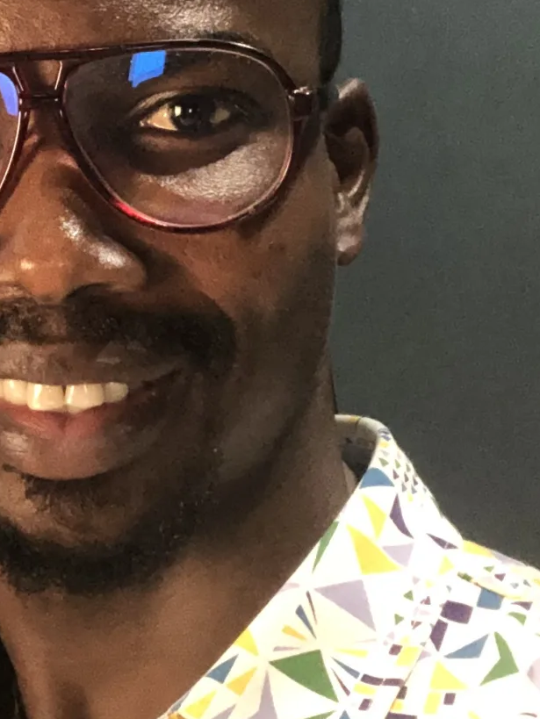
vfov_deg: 19.6
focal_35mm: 100
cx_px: 50
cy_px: 273
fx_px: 2078
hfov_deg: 14.6
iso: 320
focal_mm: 2.87
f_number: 2.2
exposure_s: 1/60
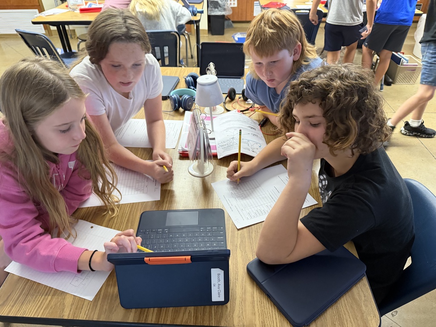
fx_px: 302
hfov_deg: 71.6
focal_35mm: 24
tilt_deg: -39.2
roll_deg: +0.6
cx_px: 218
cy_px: 164
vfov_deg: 56.8
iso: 500
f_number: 1.78
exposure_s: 1/60
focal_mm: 6.76
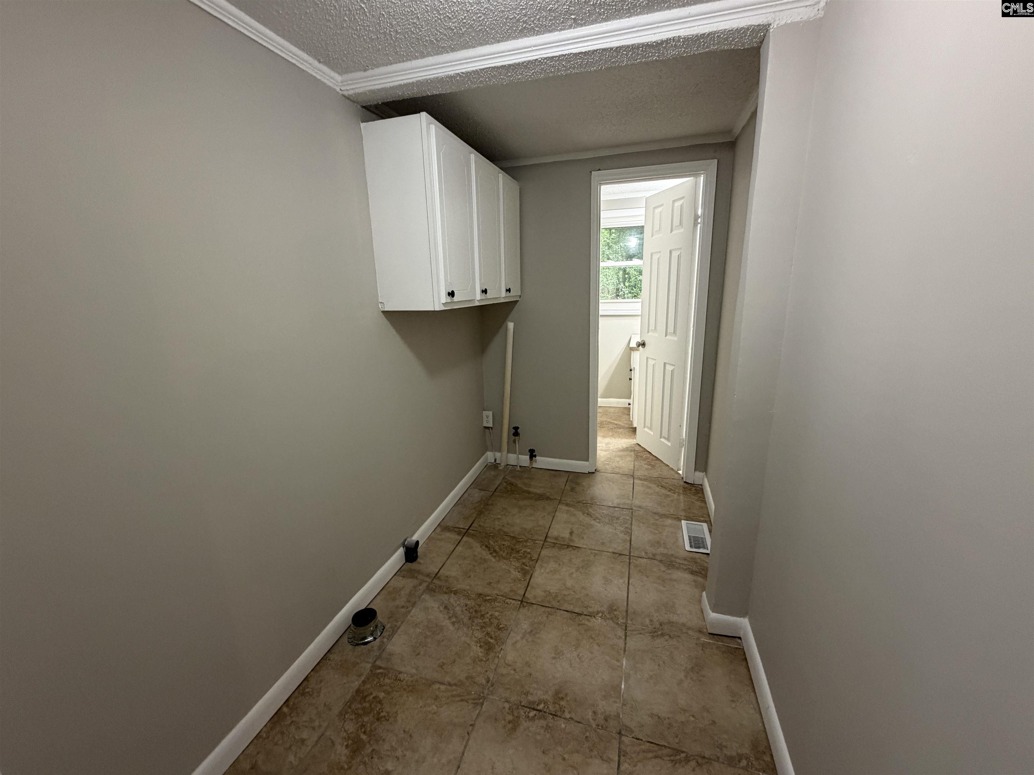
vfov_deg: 85.7
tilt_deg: -13.6
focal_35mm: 14
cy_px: 388
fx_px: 418
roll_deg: +2.5
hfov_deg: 102.1
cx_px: 517
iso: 400
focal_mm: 2.22
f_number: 2.2
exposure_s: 1/60
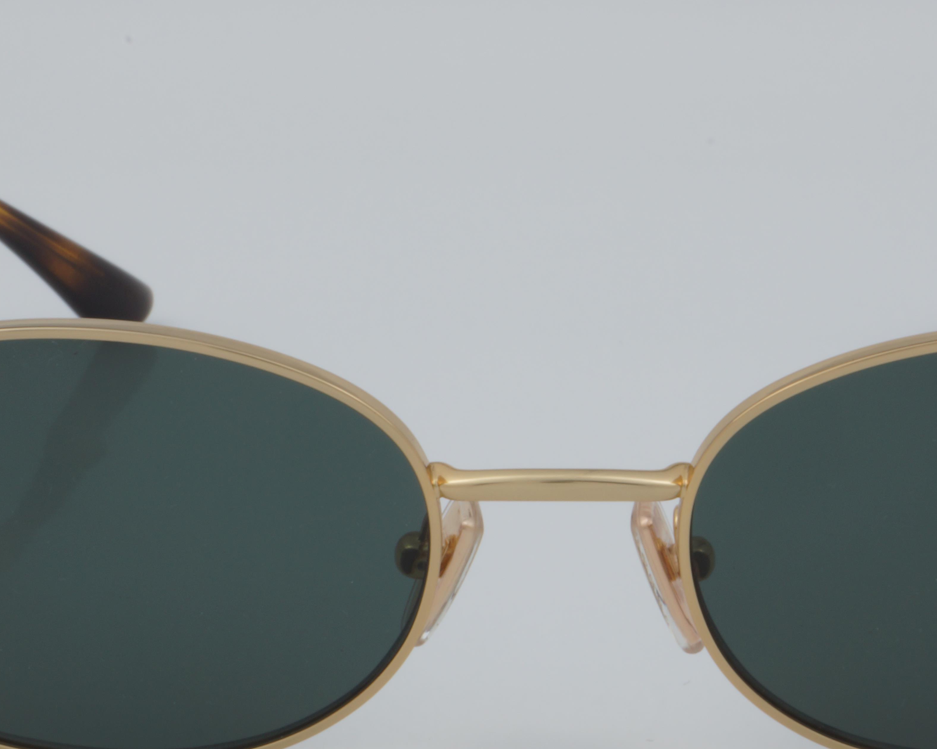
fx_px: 4073
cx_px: 558
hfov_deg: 13.1
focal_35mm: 147
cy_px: 491
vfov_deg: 10.5
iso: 100
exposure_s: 1/4
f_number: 32
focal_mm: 55
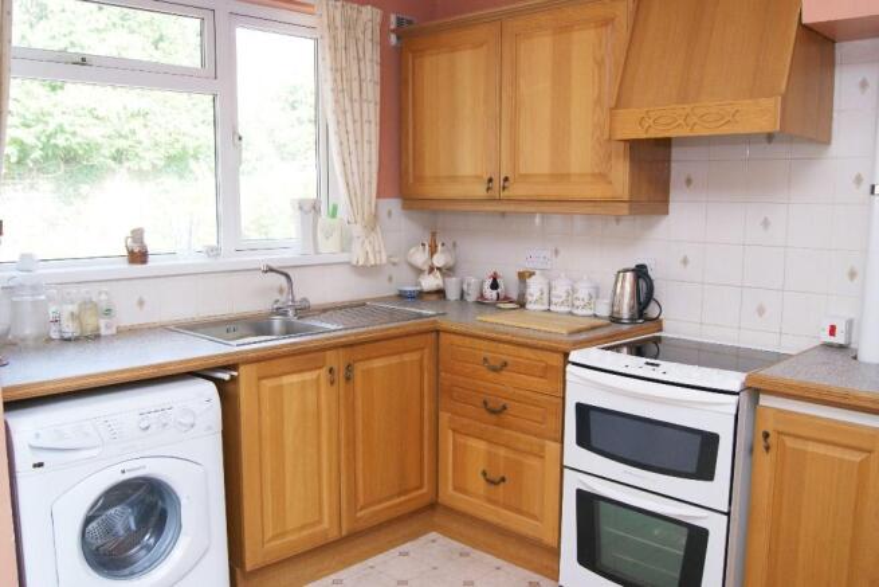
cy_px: 294
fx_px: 733
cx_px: 440
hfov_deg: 61.9
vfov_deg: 43.6
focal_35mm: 30
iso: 400
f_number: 5.6
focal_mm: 20
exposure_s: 1/60
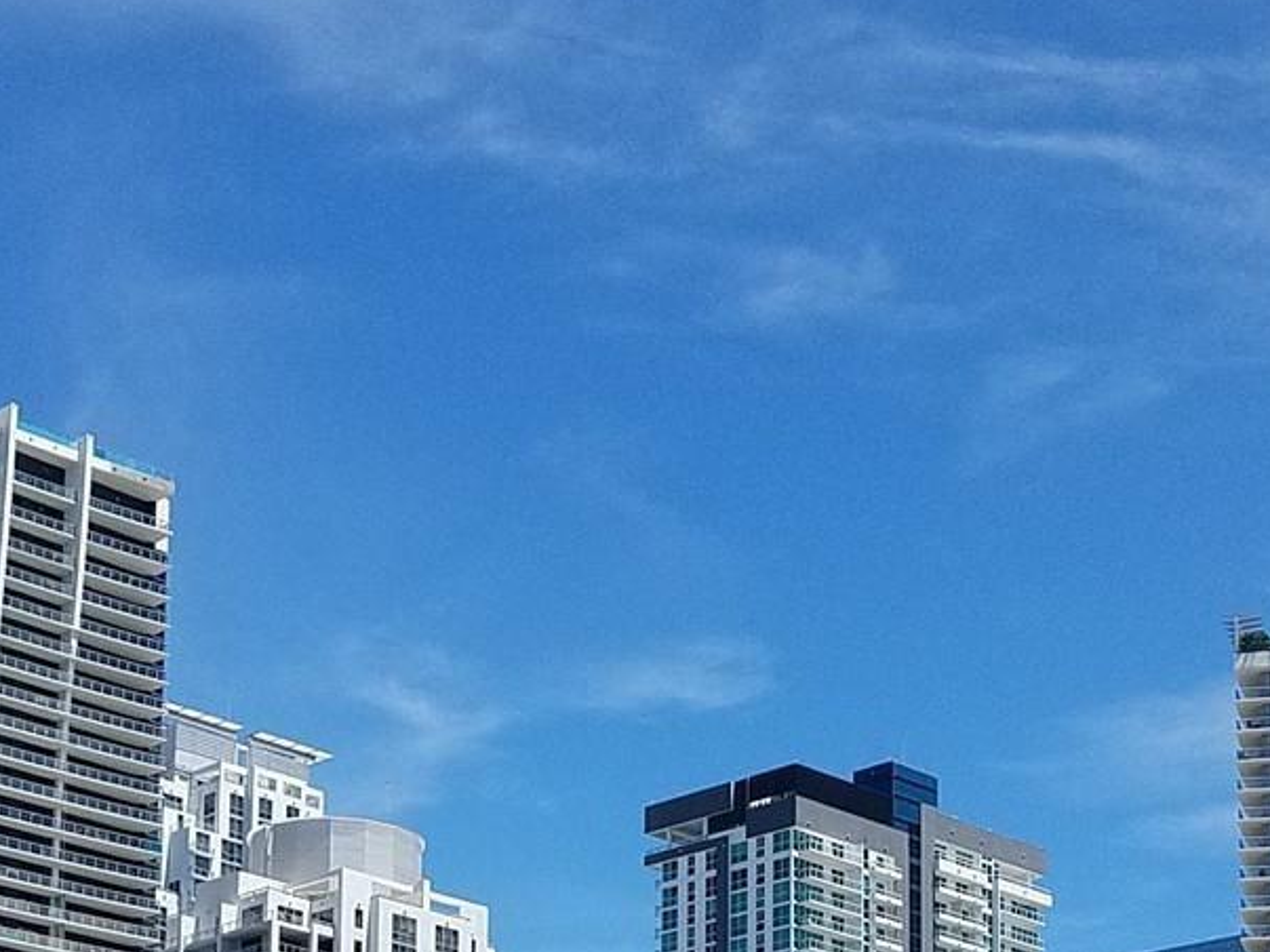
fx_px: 2531
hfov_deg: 28.0
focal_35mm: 69
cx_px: 453
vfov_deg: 20.3
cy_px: 1051
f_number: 1.7
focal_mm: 4.2
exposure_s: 1/2896
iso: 50
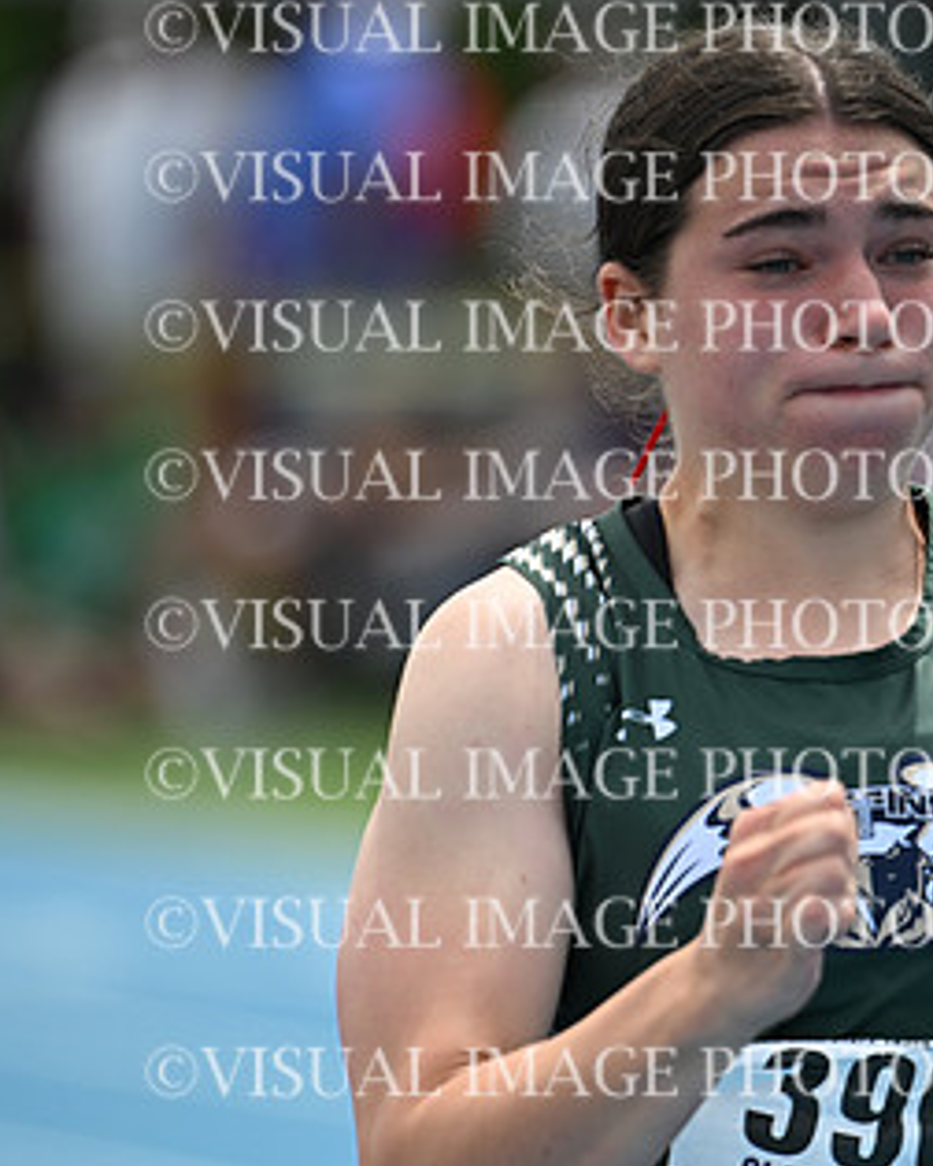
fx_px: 23851
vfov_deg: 2.8
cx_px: 681
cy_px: 550
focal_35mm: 691
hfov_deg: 2.2
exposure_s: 1/2500
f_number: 4.5
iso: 400
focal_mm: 400
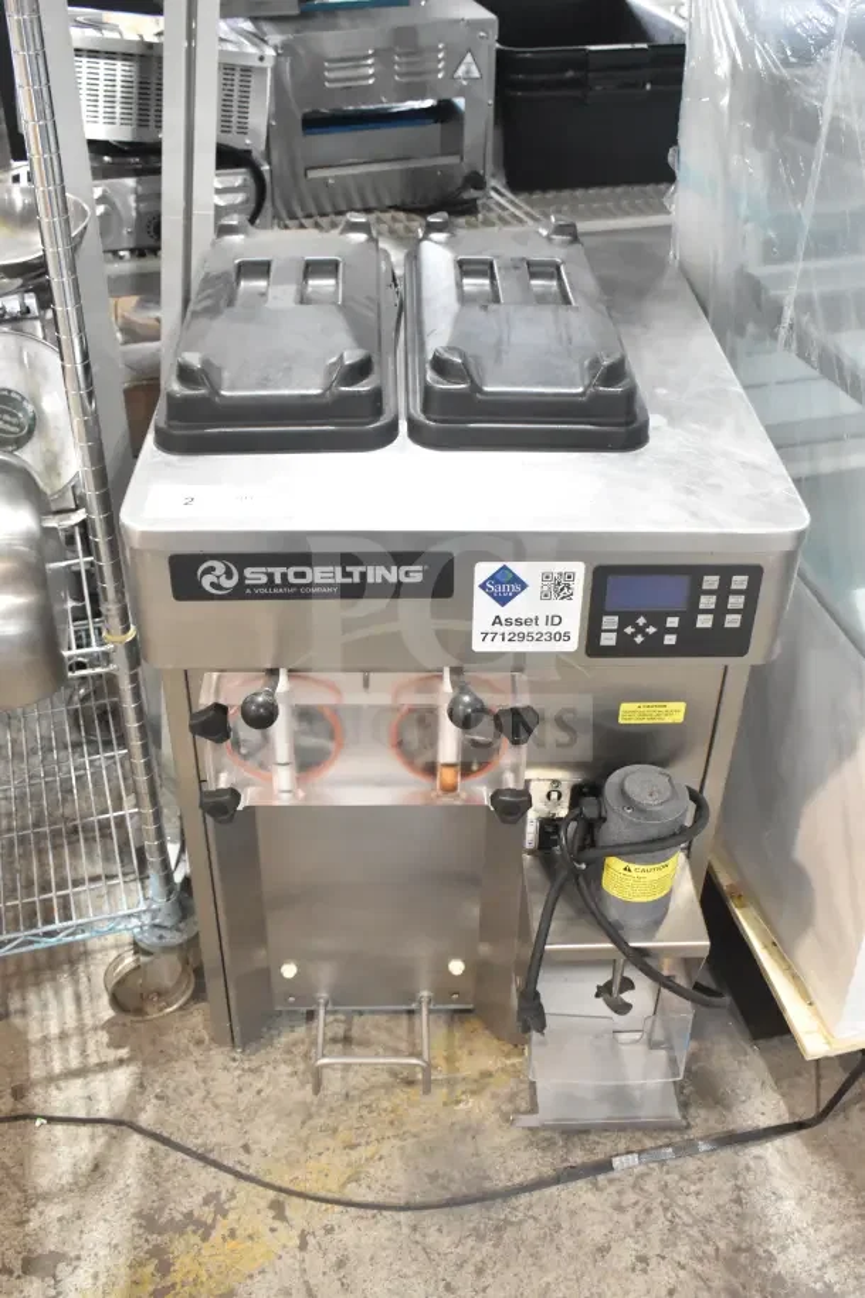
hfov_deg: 38.4
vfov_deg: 55.1
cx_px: 432
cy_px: 649
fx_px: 1243
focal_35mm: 34
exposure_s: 1/125
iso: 6400
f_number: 5.6
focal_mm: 23
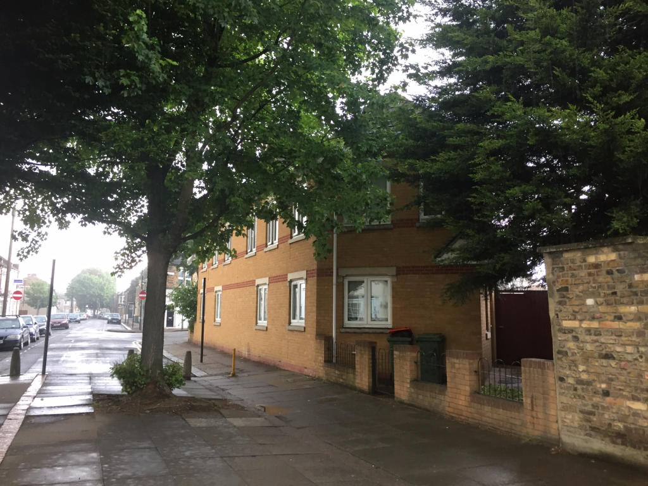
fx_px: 543
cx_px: 324
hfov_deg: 61.7
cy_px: 243
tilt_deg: +6.0
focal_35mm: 29
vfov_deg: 48.2
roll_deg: +0.5
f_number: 2.2
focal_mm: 4.15
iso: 64
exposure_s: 1/33
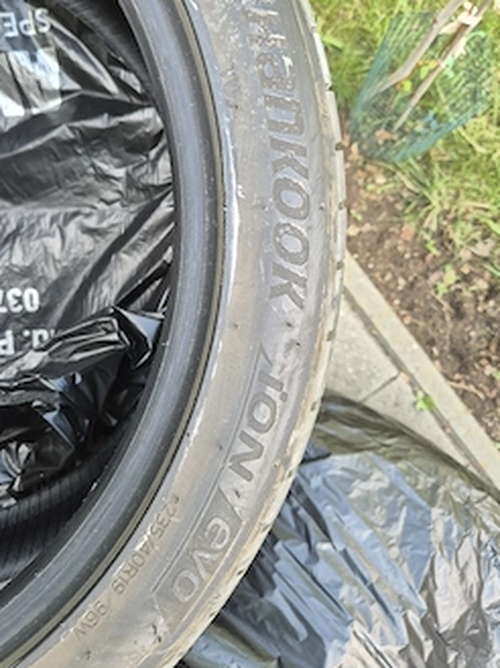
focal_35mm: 28
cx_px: 207
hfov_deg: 49.4
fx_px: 540
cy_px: 276
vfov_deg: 63.1
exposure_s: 1/182
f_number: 1.8
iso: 80
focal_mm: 5.4
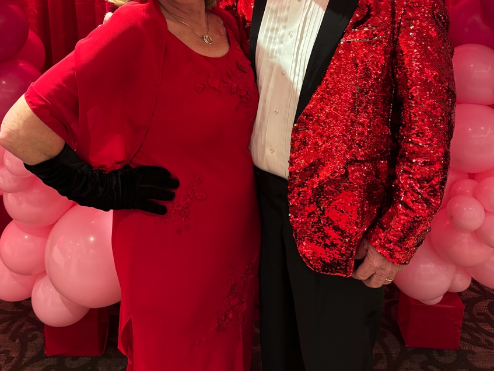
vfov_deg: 39.8
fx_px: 485
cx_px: 234
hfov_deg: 53.9
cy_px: 64
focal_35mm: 34
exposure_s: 1/40
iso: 800
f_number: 1.78
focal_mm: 6.86
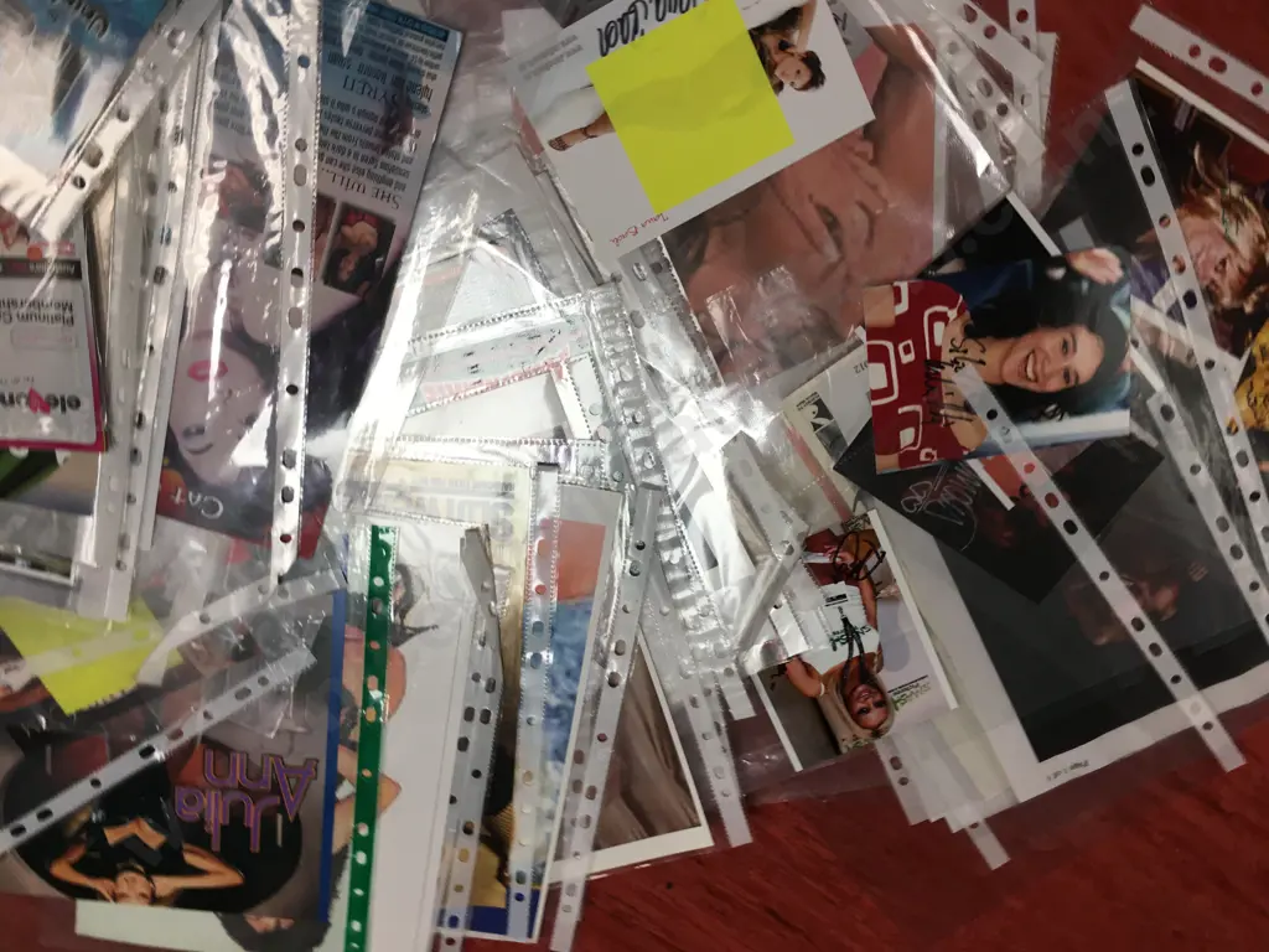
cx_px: 634
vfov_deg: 48.2
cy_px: 476
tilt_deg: -72.9
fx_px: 1063
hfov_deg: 61.7
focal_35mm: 29
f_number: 2.2
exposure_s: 1/33
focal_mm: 4.15
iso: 32
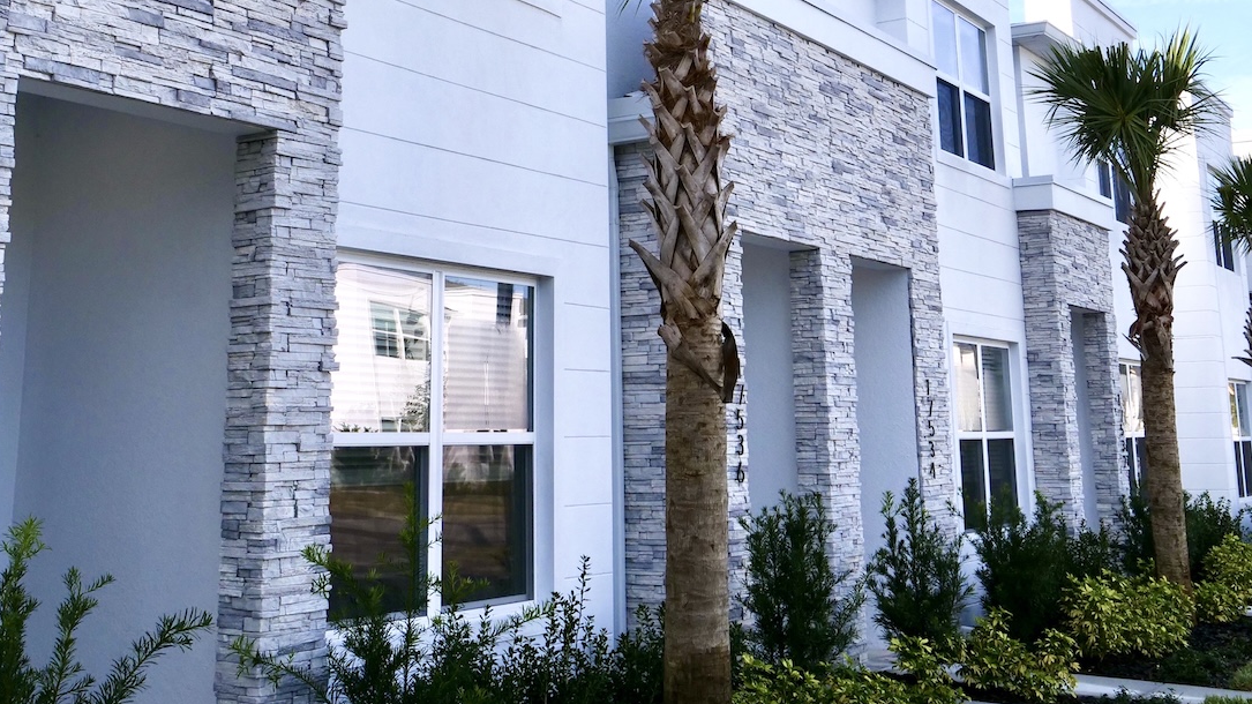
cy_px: 58
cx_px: 537
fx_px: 1560
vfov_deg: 24.6
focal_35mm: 47
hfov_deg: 43.6
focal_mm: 13
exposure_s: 1/500
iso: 200
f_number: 7.1
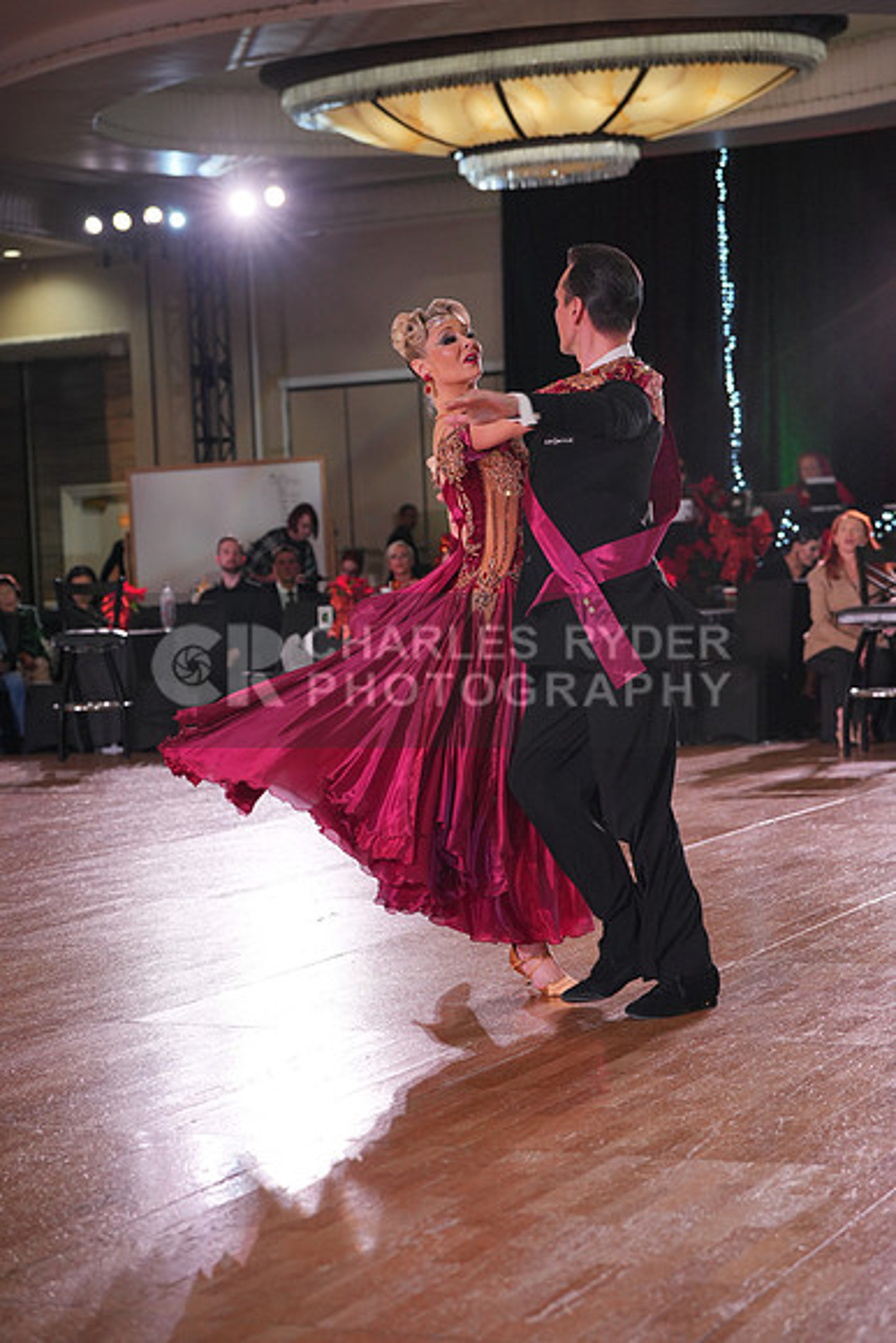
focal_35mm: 72
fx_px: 2686
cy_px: 672
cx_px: 448
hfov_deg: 18.9
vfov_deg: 28.1
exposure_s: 1/500
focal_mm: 72
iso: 1250
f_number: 4
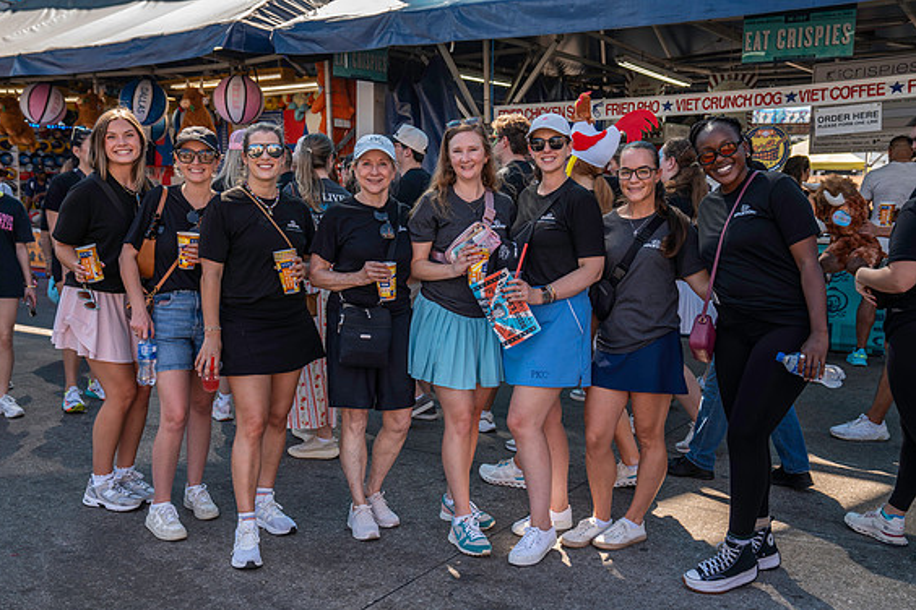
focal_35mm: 36
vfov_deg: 36.9
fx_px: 916
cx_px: 447
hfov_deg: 53.1
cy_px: 312
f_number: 4.5
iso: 100
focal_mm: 35
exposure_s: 1/125
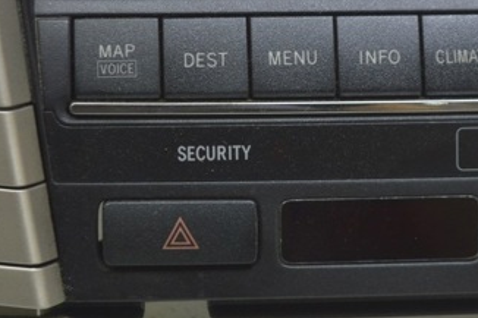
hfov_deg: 12.6
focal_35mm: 162
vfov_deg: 8.5
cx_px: 368
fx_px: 2150
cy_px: 92
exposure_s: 1/20
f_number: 5.6
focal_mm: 55
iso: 400
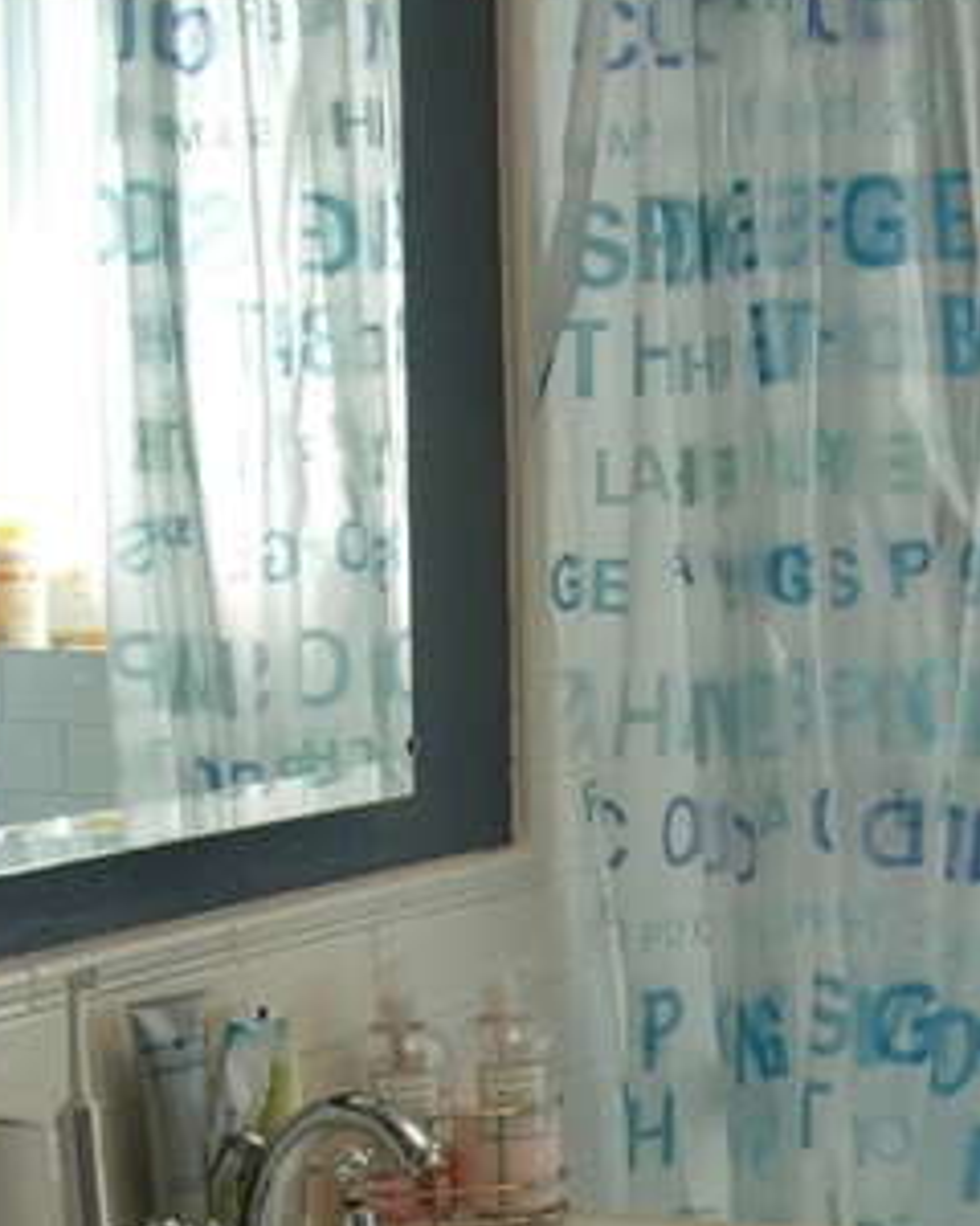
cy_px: 1541
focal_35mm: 95
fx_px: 3444
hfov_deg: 16.1
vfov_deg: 18.9
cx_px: 792
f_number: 2.8
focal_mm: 7.8
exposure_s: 1/31
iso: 64
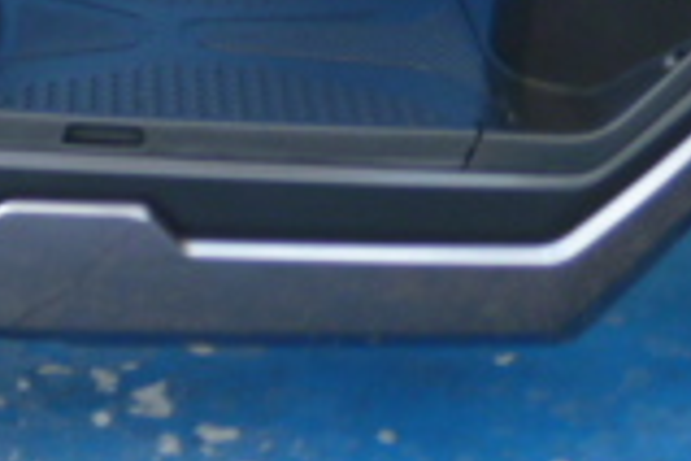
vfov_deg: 9.5
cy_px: -344
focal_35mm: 138
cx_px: 130
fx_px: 2649
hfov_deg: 14.8
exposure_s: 1/80
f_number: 2.6
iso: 80
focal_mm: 5.8
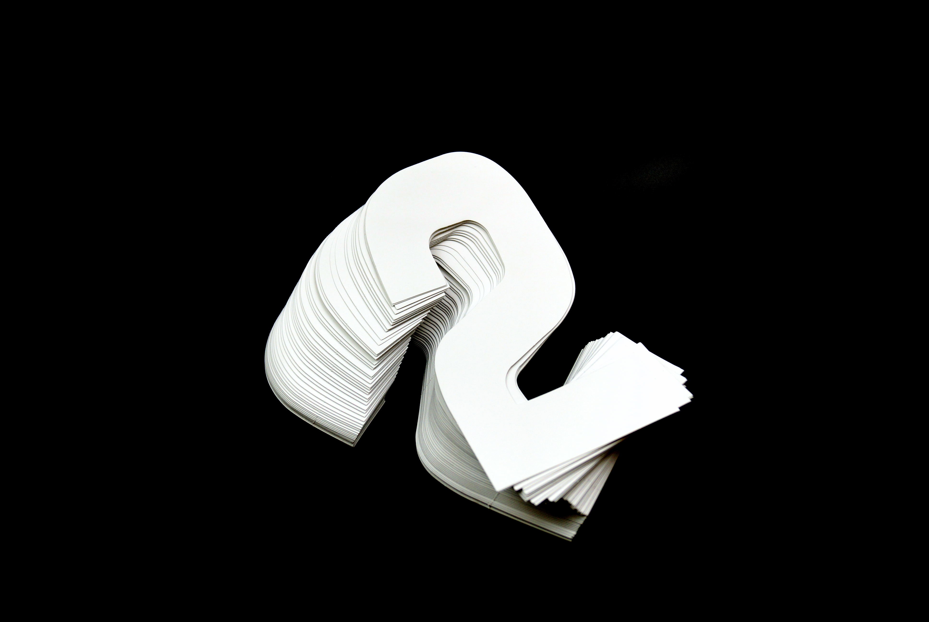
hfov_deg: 29.8
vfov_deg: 20.2
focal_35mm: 68
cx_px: 464
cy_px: 311
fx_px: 1744
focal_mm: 45
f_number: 6.3
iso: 100
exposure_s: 1/80
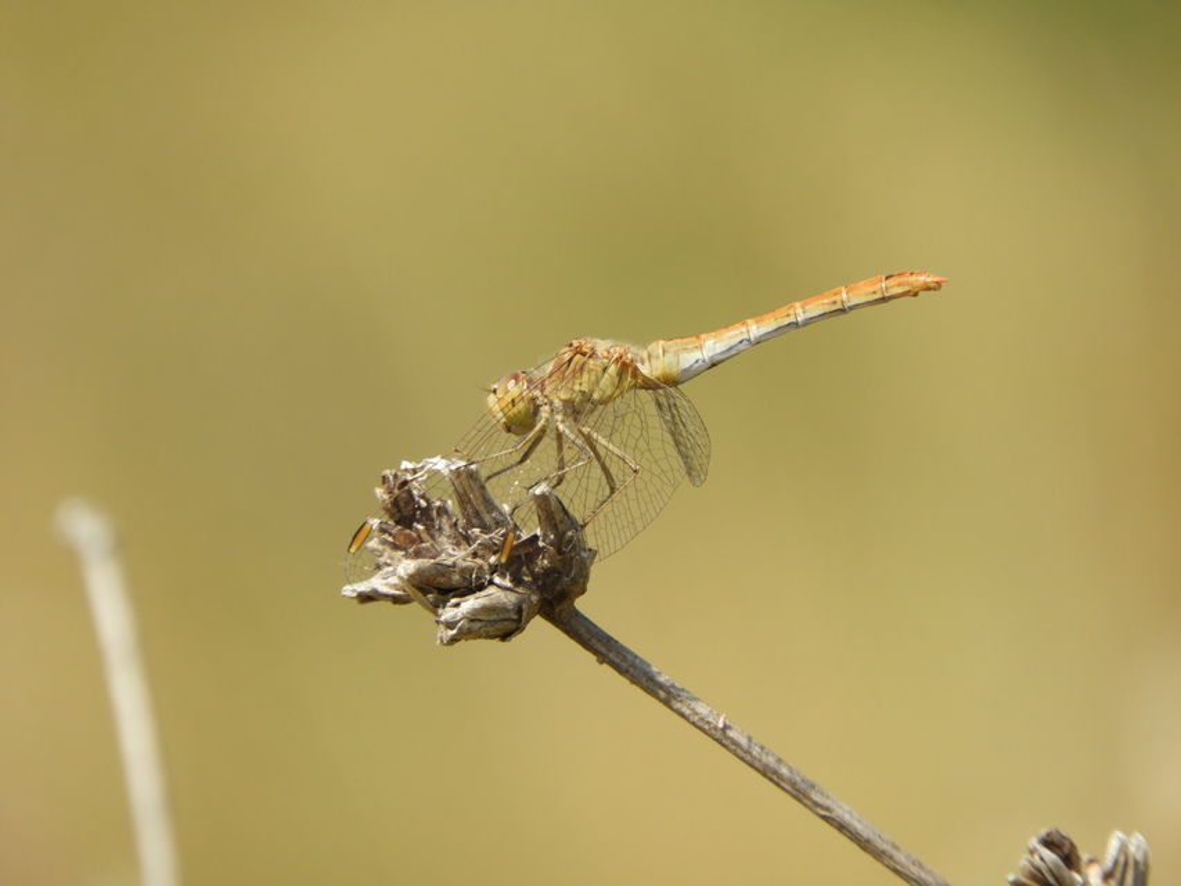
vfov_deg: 1.4
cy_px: 443
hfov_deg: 1.8
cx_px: 590
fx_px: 37534
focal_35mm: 1100
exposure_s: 1/320
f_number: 5.6
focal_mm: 197.1
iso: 100
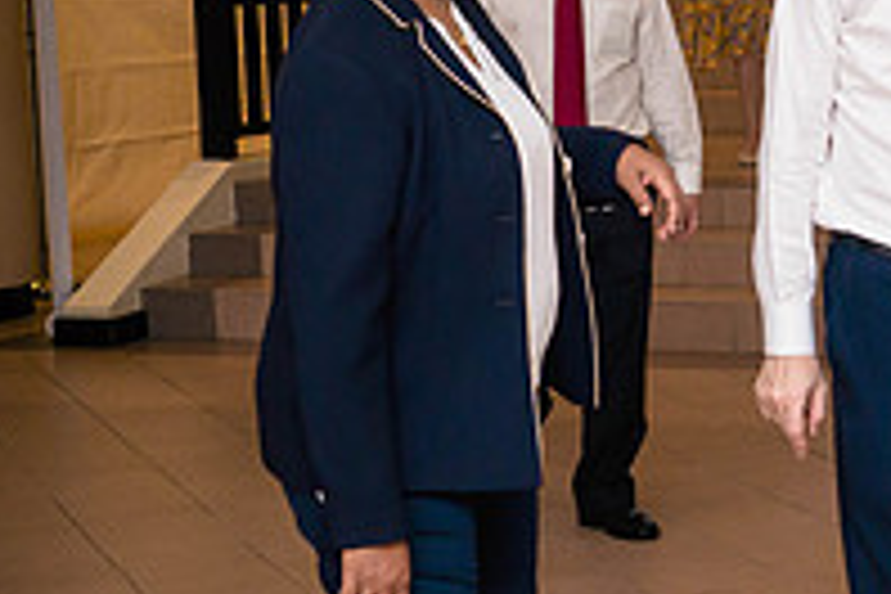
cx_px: 1035
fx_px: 2945
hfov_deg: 16.6
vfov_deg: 11.5
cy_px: 169
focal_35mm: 119
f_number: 2.8
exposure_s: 1/100
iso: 1250
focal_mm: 19
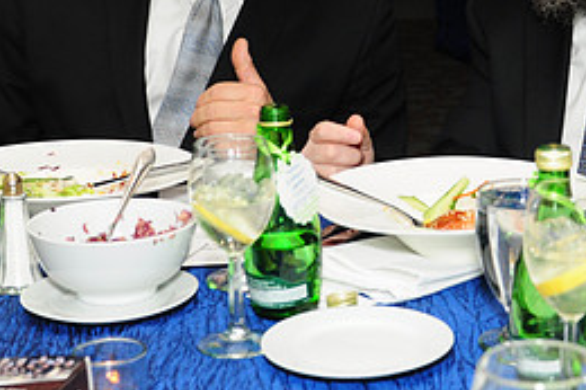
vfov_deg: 15.6
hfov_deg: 23.0
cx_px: 489
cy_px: 71
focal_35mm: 87
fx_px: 1415
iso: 500
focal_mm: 26
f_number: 5
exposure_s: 1/60
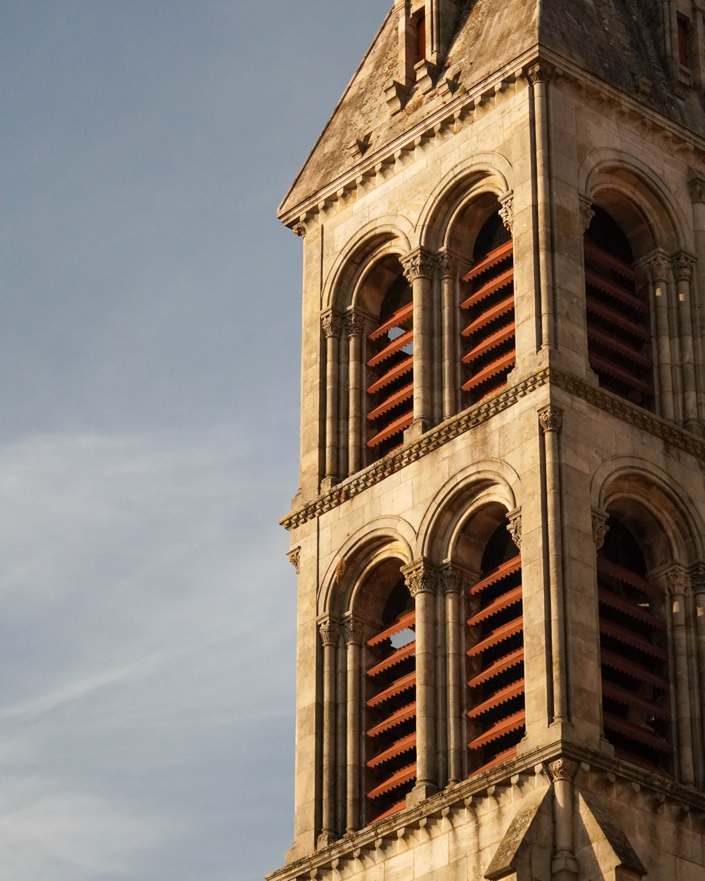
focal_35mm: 119
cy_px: 384
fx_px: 3103
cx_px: 354
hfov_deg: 13.0
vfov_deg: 16.2
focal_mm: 70
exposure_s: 1/160
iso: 2000
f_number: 4
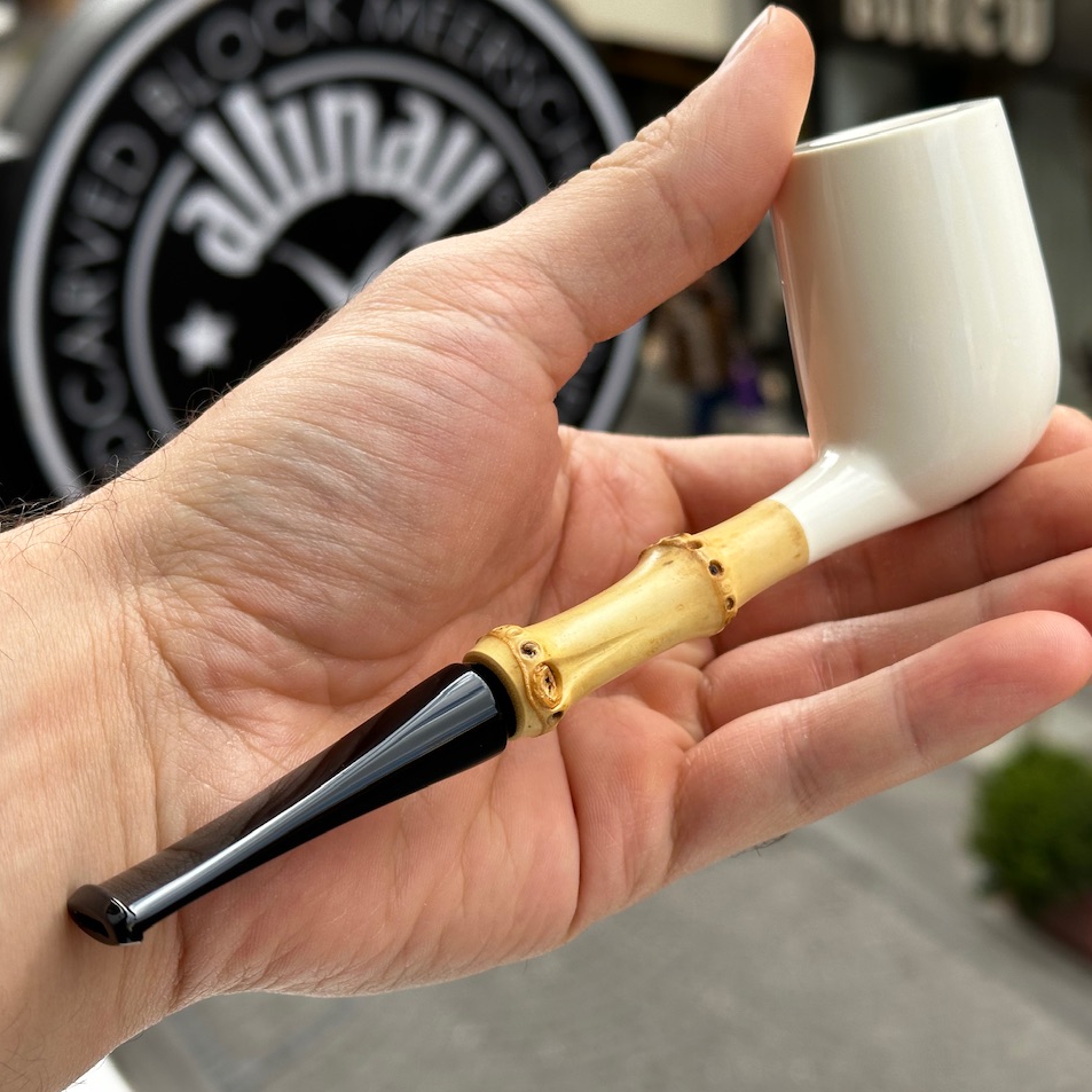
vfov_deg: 30.0
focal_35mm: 57
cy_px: 549
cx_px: 543
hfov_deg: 30.0
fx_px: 2034
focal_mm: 6.86
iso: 64
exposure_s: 1/785
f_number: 1.78
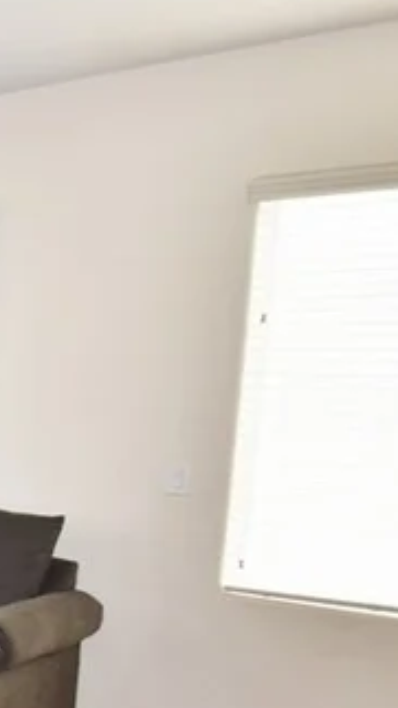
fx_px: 939
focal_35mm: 50
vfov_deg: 40.5
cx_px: -556
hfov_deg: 14.8
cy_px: 506
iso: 560
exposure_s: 1/125
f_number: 5.6
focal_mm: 10
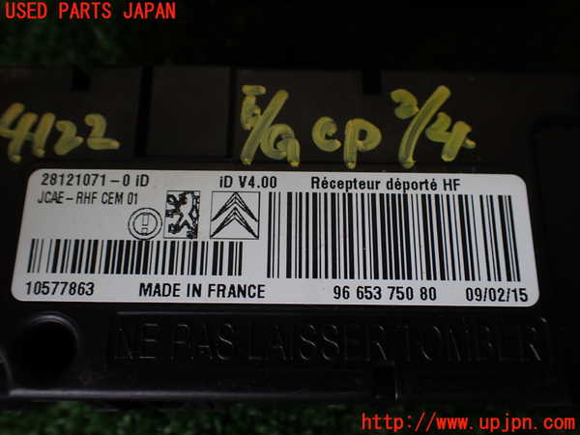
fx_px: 503
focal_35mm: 30
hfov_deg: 60.0
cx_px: 290
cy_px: 218
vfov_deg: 46.8
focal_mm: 5.4
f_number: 2.3
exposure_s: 1/125
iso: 200
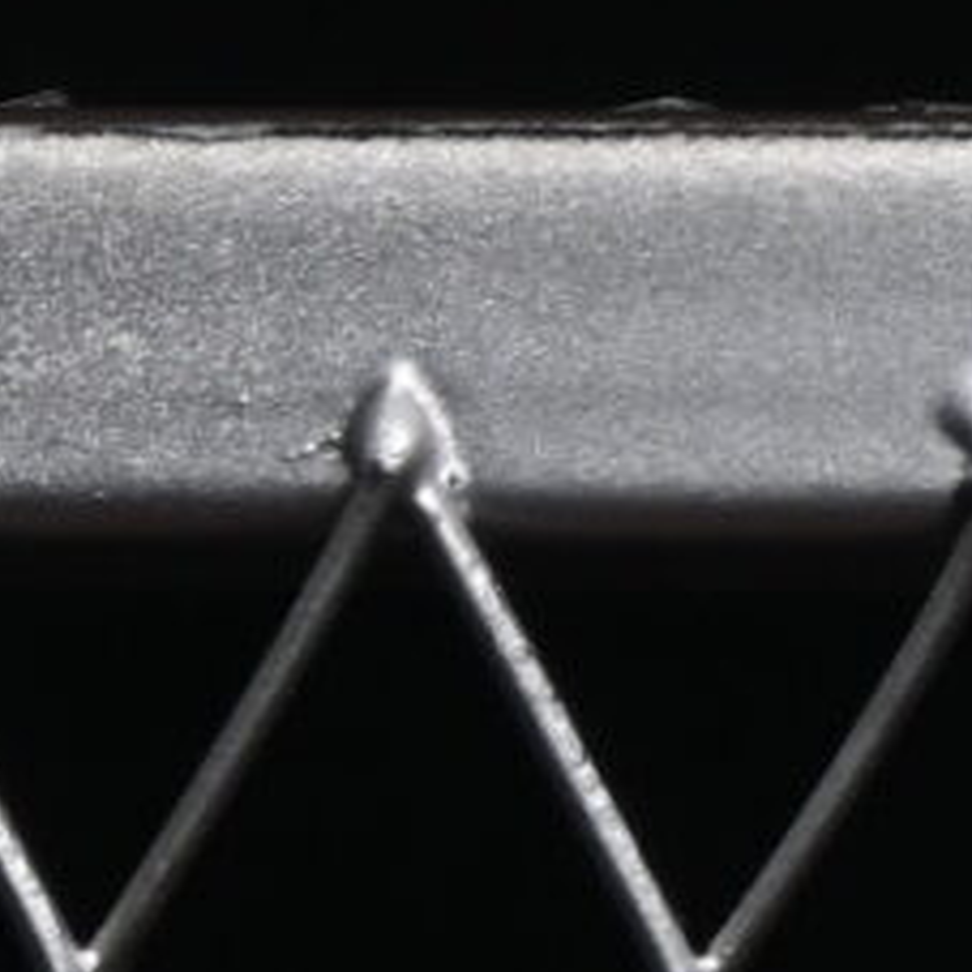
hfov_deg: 2.4
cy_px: -2126
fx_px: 22841
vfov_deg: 2.4
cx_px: 4899
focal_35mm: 719
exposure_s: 1/50
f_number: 6.3
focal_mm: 50
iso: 160
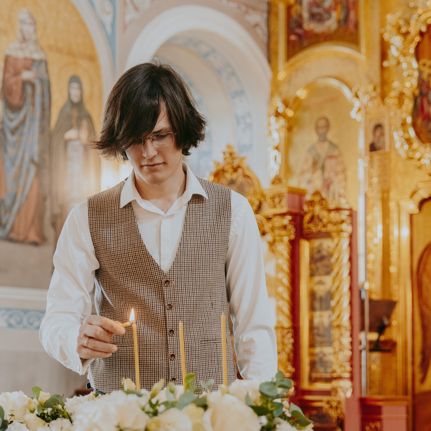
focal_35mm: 83
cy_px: 269
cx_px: 170
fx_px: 1169
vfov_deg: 20.8
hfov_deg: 20.9
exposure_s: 1/125
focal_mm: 48
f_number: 2.8
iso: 1250
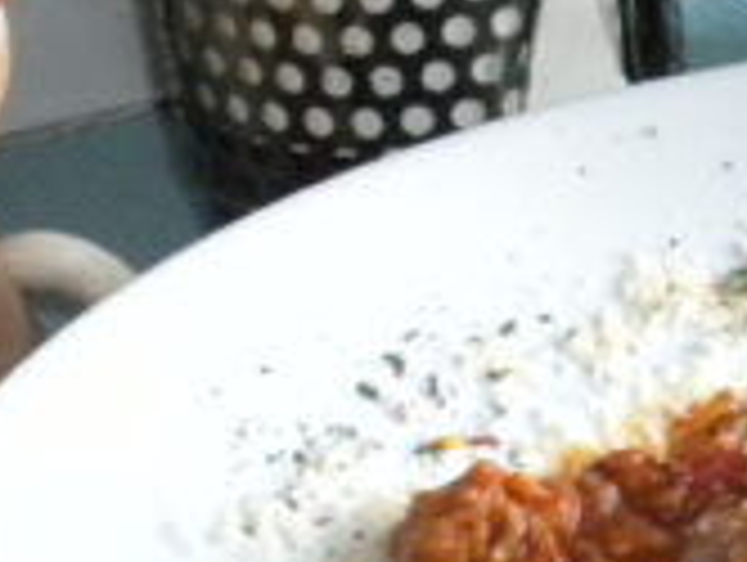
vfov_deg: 8.7
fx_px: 3695
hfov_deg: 11.1
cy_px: 198
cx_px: 1125
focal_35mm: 171
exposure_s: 1/34.8
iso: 400
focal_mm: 6.6
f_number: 3.5
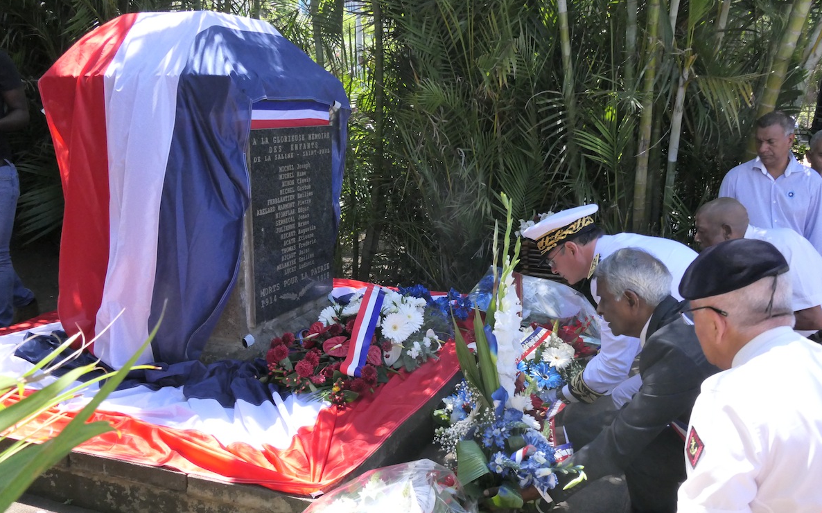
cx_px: 435
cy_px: 285
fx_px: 739
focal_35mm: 33
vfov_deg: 38.3
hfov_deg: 58.1
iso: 1600
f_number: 4
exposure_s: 1/2000
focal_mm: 10.9
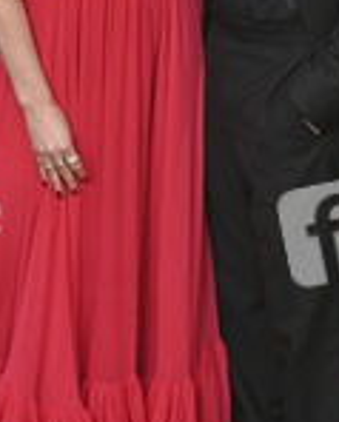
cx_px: 165
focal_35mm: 215
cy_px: 77
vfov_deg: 8.9
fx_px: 2688
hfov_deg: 7.2
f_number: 8
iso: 800
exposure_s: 1/640
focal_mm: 85
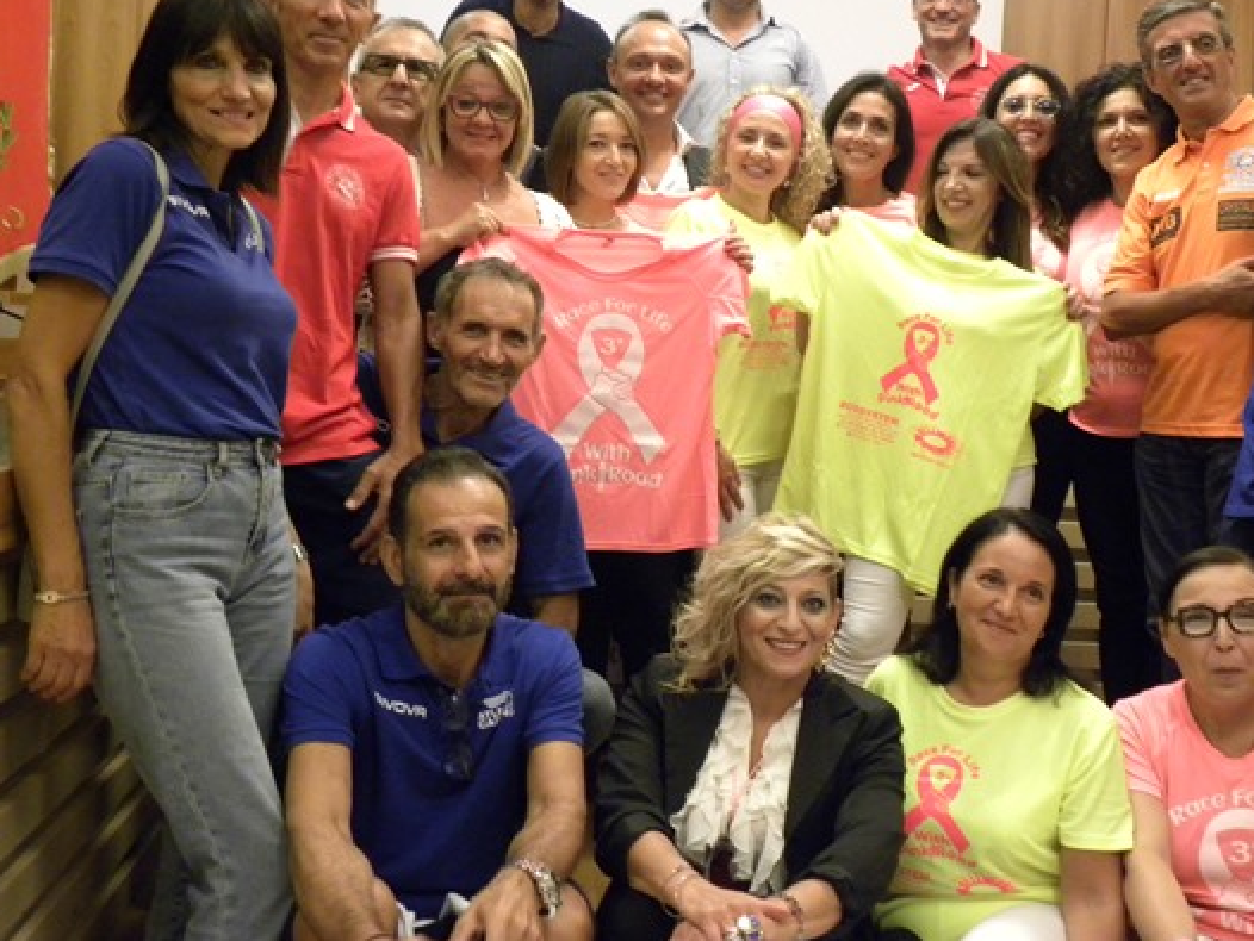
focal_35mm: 45
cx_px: 725
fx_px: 1631
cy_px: 374
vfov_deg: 32.1
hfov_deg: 41.9
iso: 400
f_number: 3.2
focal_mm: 6.6
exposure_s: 1/30.6
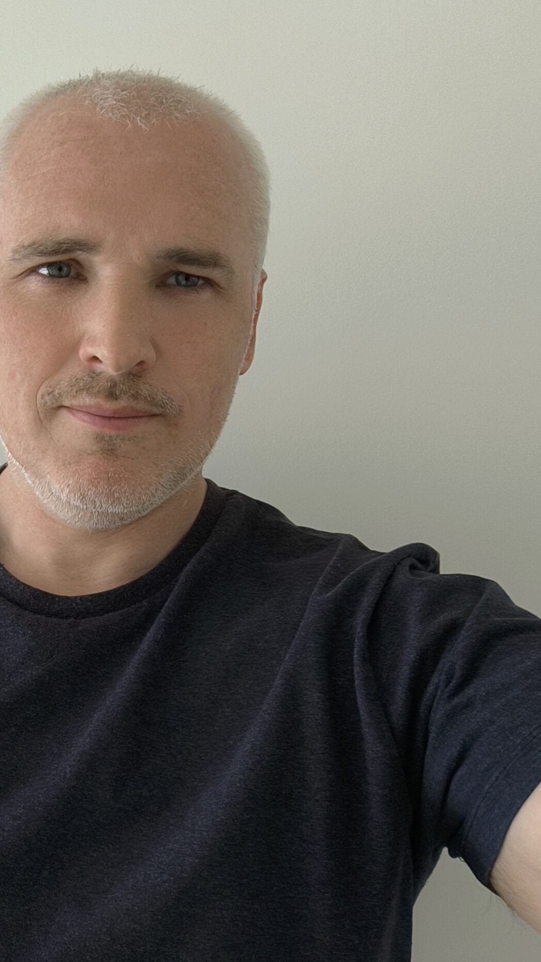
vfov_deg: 55.3
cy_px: 475
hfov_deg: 31.0
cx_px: 33
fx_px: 918
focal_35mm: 36
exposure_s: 1/50
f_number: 2.4
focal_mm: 3.27
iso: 50
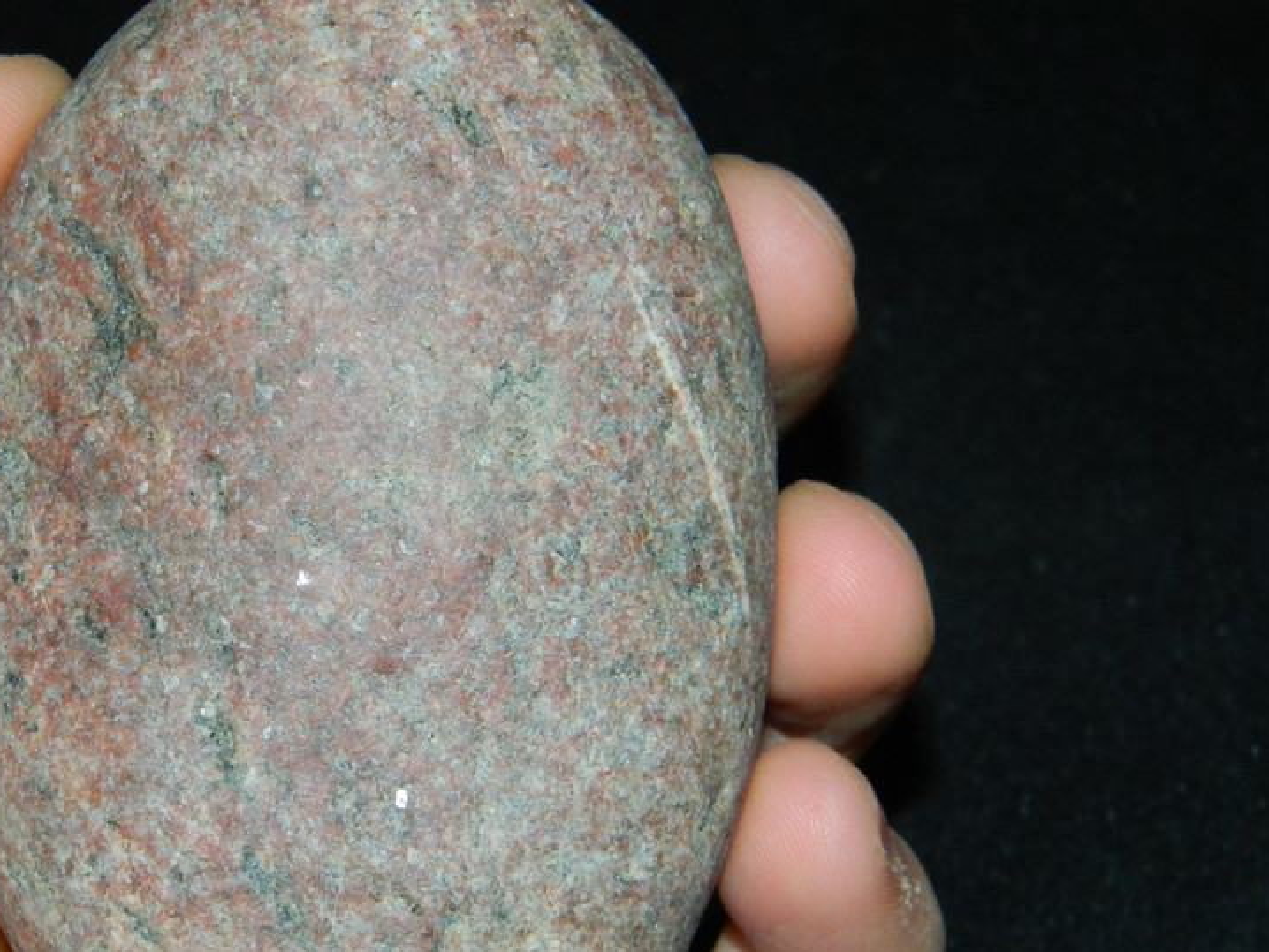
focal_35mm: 153
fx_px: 5611
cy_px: 593
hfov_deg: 12.9
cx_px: 413
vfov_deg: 9.7
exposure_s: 1/60
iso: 200
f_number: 4.5
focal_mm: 18.6
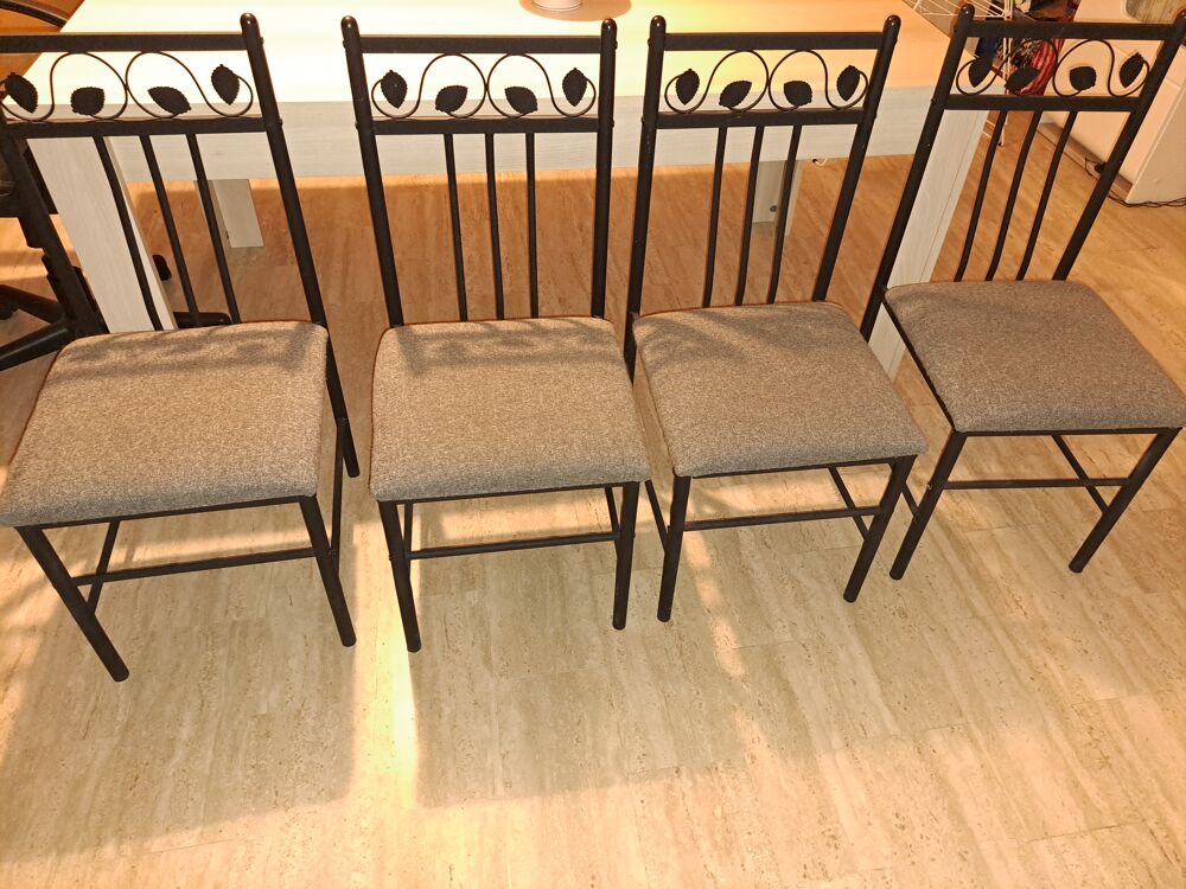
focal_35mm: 24
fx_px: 822
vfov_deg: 56.8
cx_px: 593
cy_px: 444
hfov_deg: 71.6
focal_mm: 5.23
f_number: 1.8
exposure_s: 1/20
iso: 640
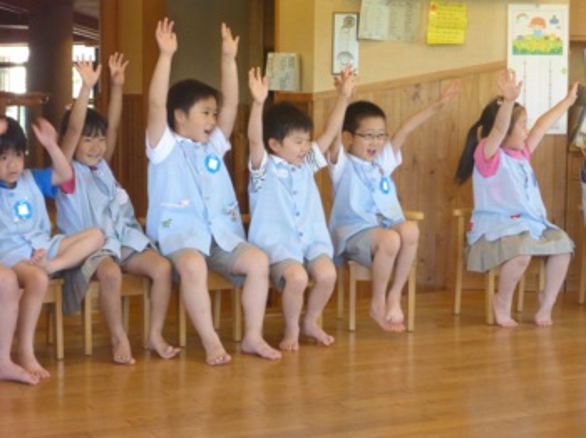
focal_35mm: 76
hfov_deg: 25.7
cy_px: 219
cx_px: 293
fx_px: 1286
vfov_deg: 19.4
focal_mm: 13.4
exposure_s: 1/50
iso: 800
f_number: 5.5
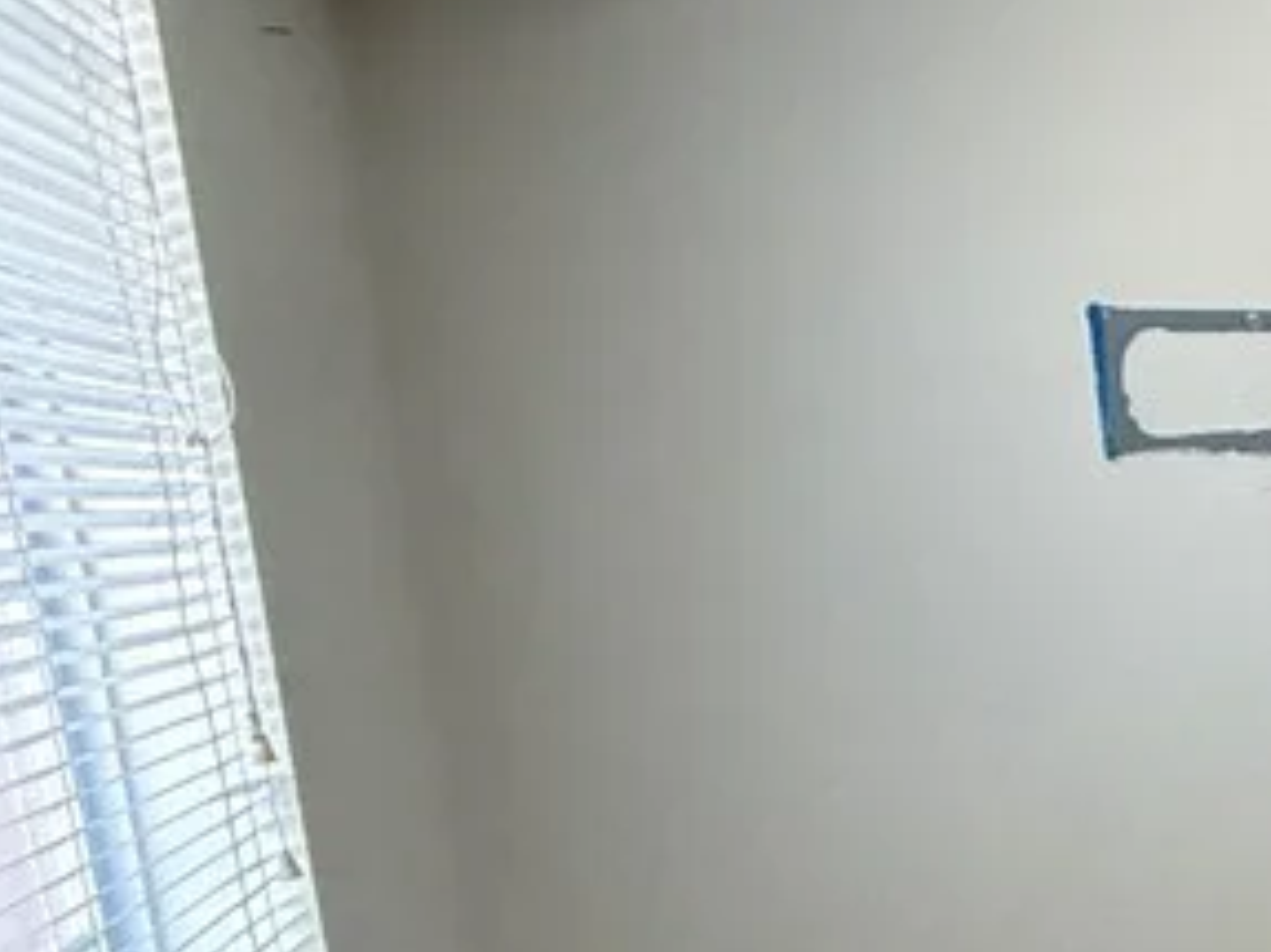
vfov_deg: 28.8
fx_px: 1835
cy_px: 673
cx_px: 2188
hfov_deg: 23.5
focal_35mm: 50
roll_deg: -0.2
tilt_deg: -5.9
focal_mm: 2.22
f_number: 2.2
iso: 320
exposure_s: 1/93
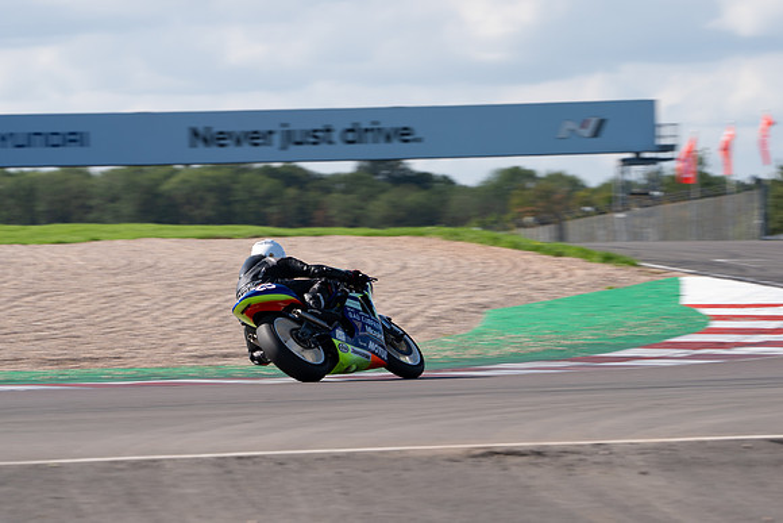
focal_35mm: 257
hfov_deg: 8.0
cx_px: 328
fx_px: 5589
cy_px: 304
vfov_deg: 5.4
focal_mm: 221
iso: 125
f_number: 9
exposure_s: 1/200
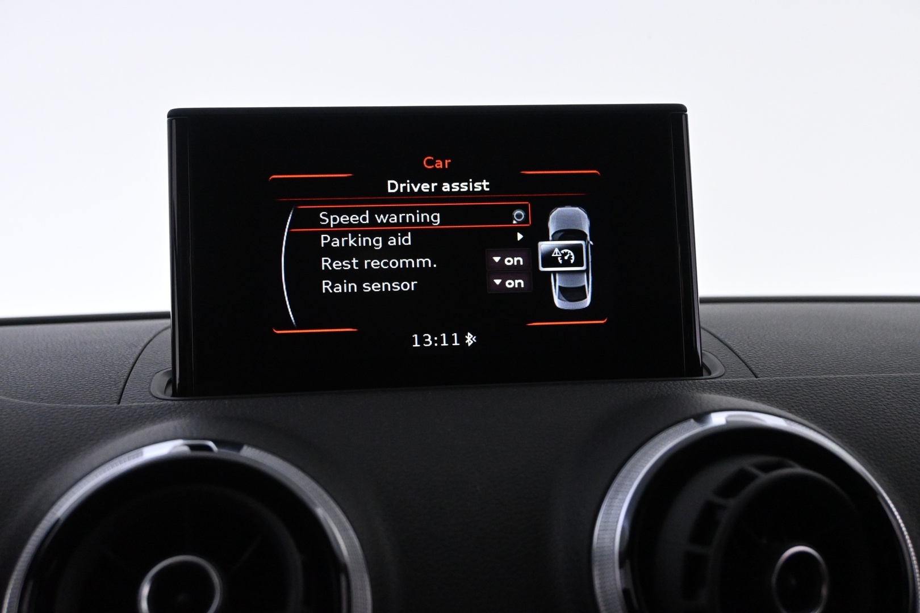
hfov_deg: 47.2
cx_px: 460
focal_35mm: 41
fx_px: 1054
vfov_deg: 32.4
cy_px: 306
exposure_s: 1/60
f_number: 5
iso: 5000
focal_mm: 27.5
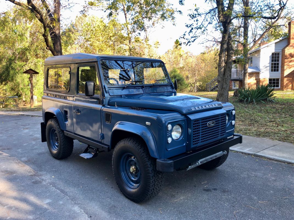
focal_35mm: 28
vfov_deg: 49.6
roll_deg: +0.3
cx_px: 147
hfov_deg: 63.5
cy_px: 110
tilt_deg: -5.4
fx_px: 237
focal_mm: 3.99
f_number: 1.8
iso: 20
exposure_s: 1/138
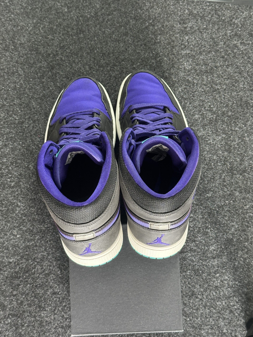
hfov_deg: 30.3
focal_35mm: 48
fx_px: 468
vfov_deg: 39.7
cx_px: 126
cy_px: 168
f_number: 1.78
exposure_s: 1/33
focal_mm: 6.86
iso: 400
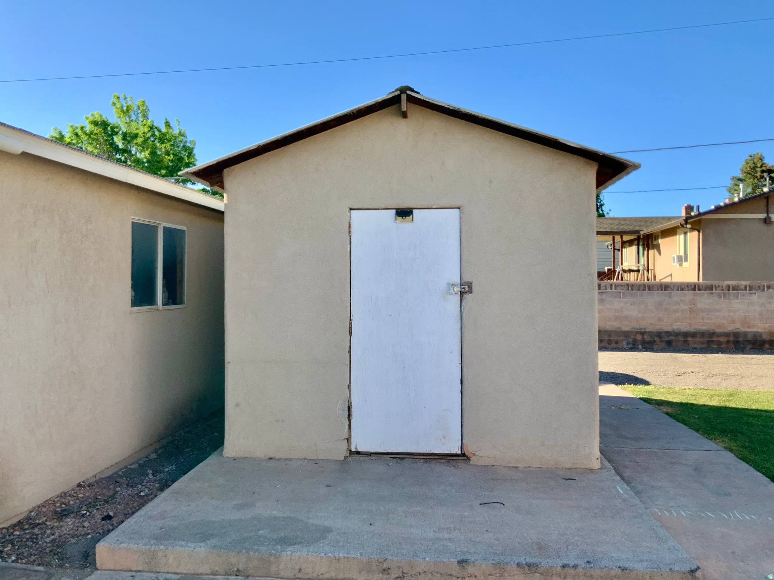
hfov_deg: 61.7
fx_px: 648
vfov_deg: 48.2
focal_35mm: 29
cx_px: 387
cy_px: 290
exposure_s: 1/816
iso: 16
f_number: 1.8
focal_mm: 3
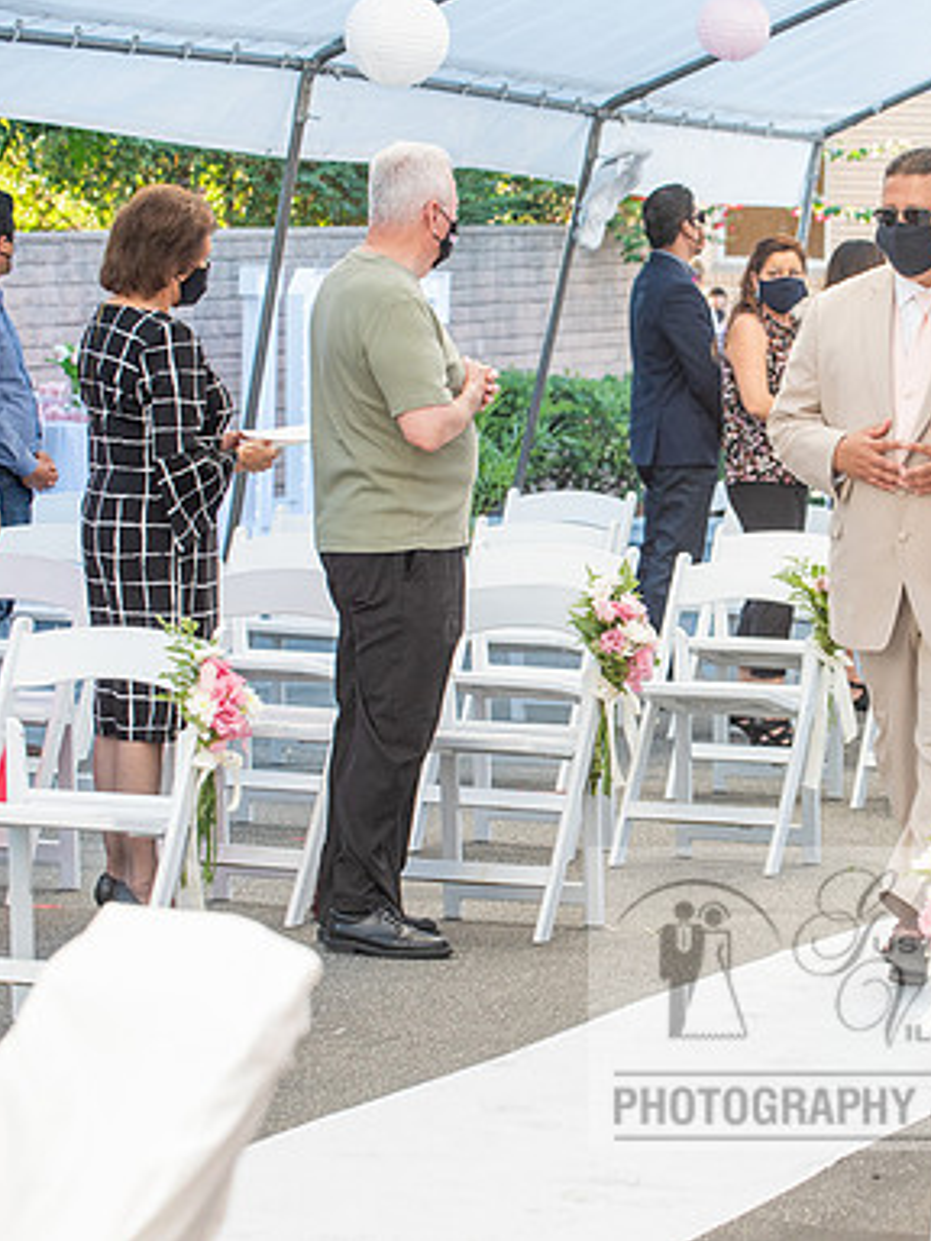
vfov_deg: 13.3
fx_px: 5307
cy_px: 619
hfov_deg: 10.0
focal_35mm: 148
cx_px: 853
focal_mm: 102
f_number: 5.6
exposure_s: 1/125
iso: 640
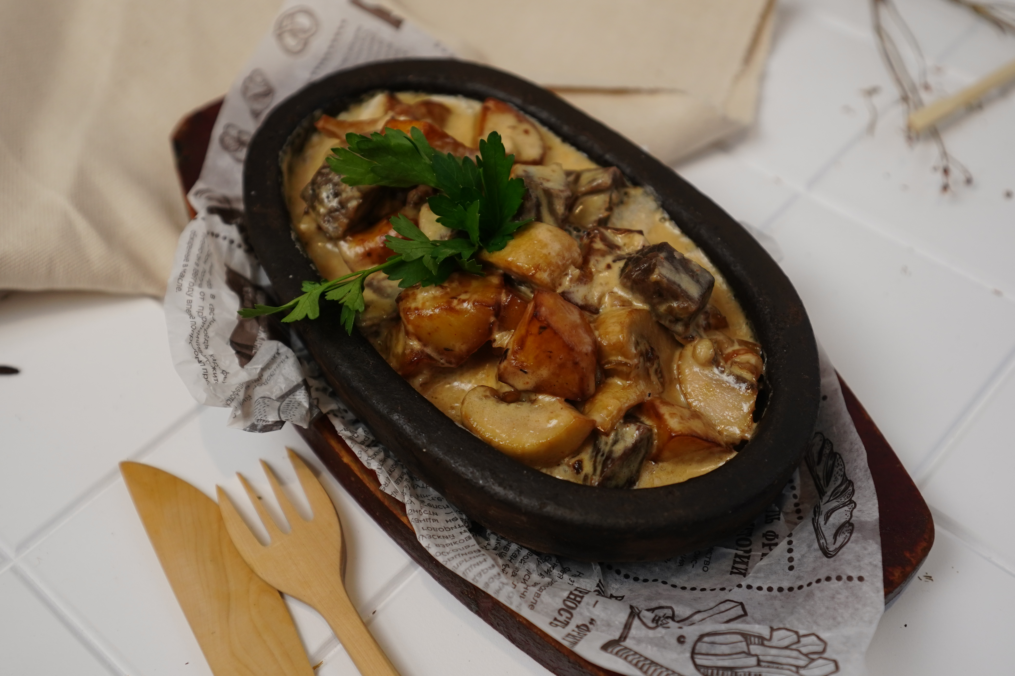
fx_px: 1184
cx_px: 508
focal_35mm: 42
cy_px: 338
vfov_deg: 31.9
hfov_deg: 46.4
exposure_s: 1/200
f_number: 3.2
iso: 400
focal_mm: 28
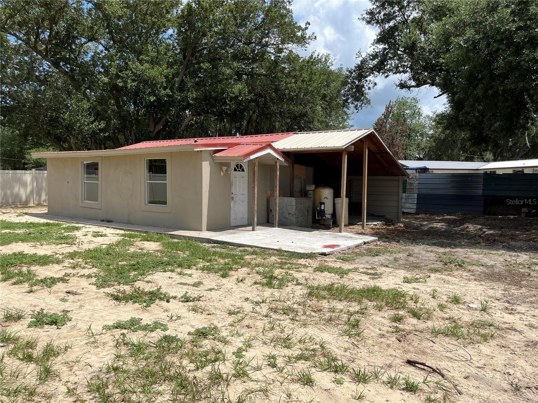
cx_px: 269
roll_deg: -0.4
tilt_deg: -1.6
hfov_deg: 67.3
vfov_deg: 53.1
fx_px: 404
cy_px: 202
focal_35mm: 26
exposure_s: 1/4484
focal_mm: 5.1
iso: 50
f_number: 1.6
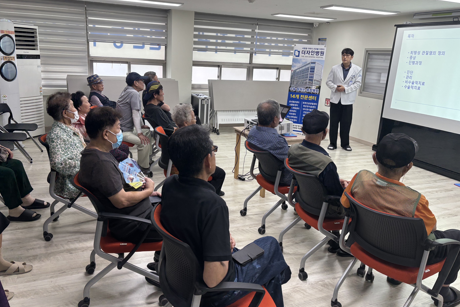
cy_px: 143
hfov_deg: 65.5
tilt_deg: -14.6
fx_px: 358
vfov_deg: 46.4
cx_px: 223
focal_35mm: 28
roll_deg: -4.2
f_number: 1.6
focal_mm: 5.96
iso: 80
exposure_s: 1/120
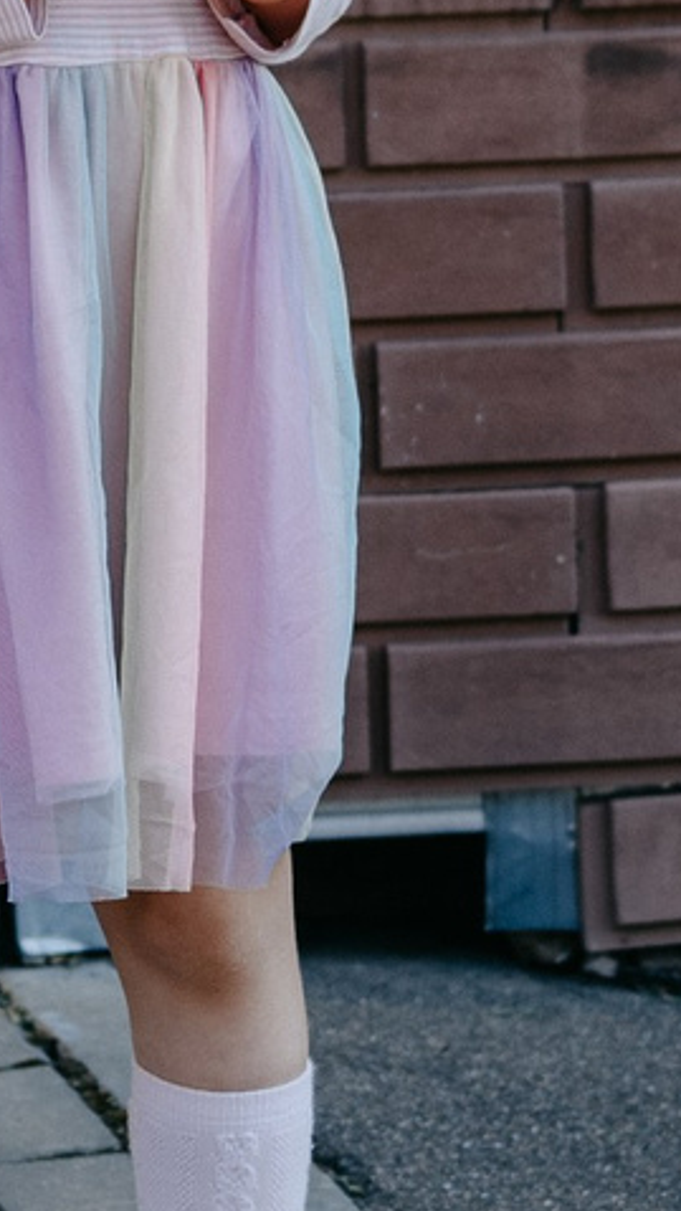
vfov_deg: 6.2
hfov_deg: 3.5
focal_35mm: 344
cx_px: 410
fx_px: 11039
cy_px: -186
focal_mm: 60
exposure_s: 1/400
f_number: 4
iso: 160
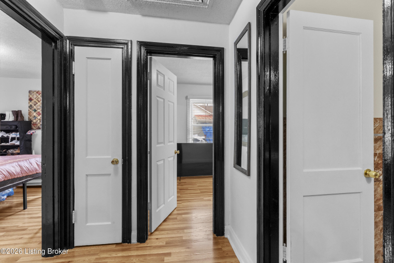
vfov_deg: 73.8
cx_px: 197
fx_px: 175
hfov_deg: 96.7
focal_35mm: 16
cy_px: 132
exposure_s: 1/1.67
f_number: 13
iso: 1000
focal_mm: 16
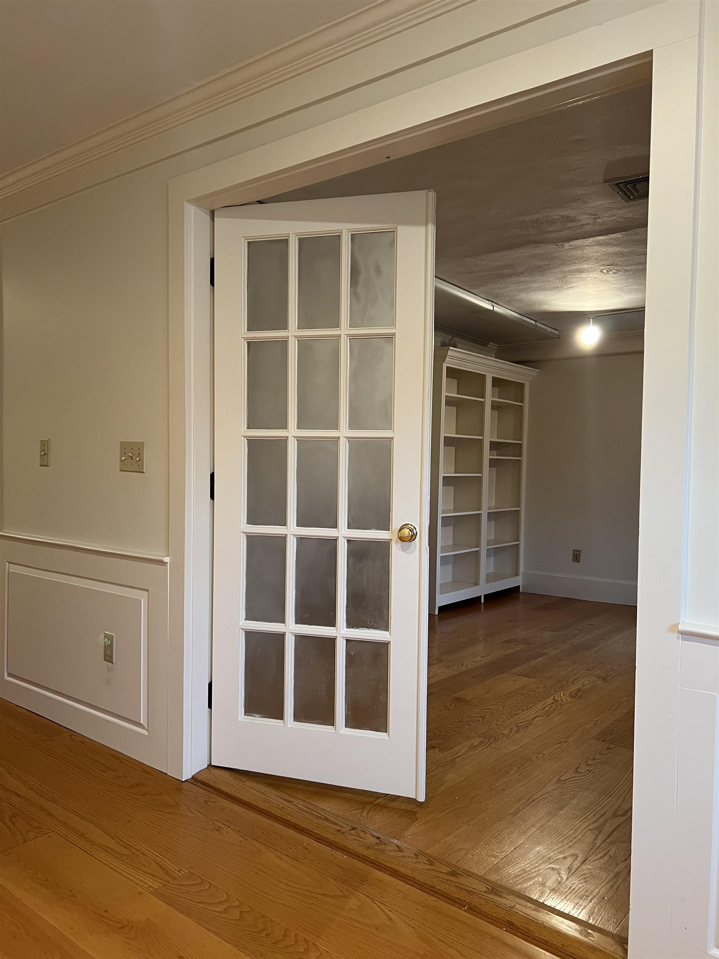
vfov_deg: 67.3
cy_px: 480
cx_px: 360
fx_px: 720
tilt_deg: -1.8
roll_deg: -2.0
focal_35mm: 26
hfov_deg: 53.1
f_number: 1.5
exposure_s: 1/60
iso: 160
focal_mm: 5.7
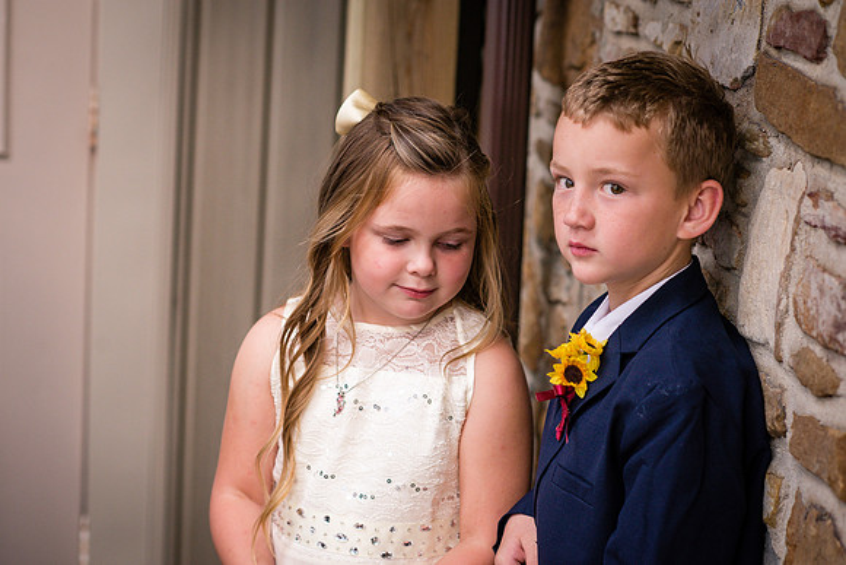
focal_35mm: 85
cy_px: 282
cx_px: 423
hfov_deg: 23.9
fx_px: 1998
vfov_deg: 16.1
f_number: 3.2
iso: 400
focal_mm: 85
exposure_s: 1/250
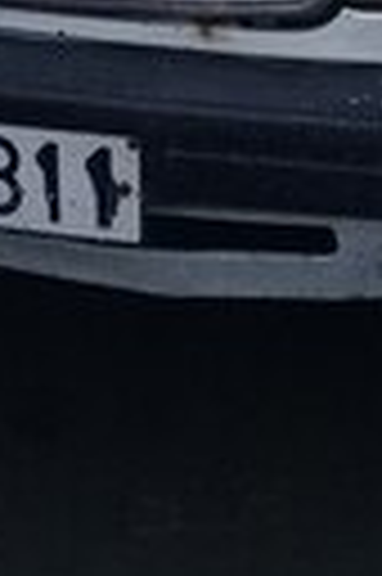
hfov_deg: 10.9
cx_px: 157
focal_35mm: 125
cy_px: -333
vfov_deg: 15.0
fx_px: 1995
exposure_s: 1/350
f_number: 2.2
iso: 50
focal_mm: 3.3
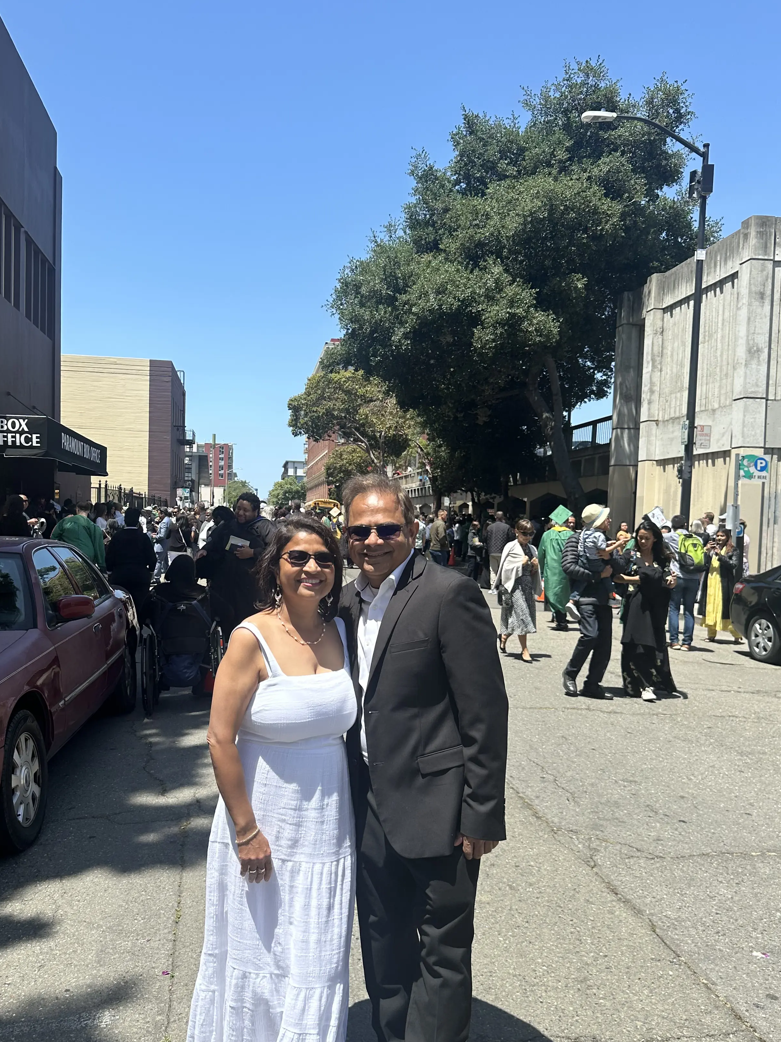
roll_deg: -2.8
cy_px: 582
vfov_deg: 59.8
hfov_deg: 46.6
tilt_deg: -2.1
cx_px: 331
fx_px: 903
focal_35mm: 30
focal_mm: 6.86
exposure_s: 1/3356
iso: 80
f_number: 1.78
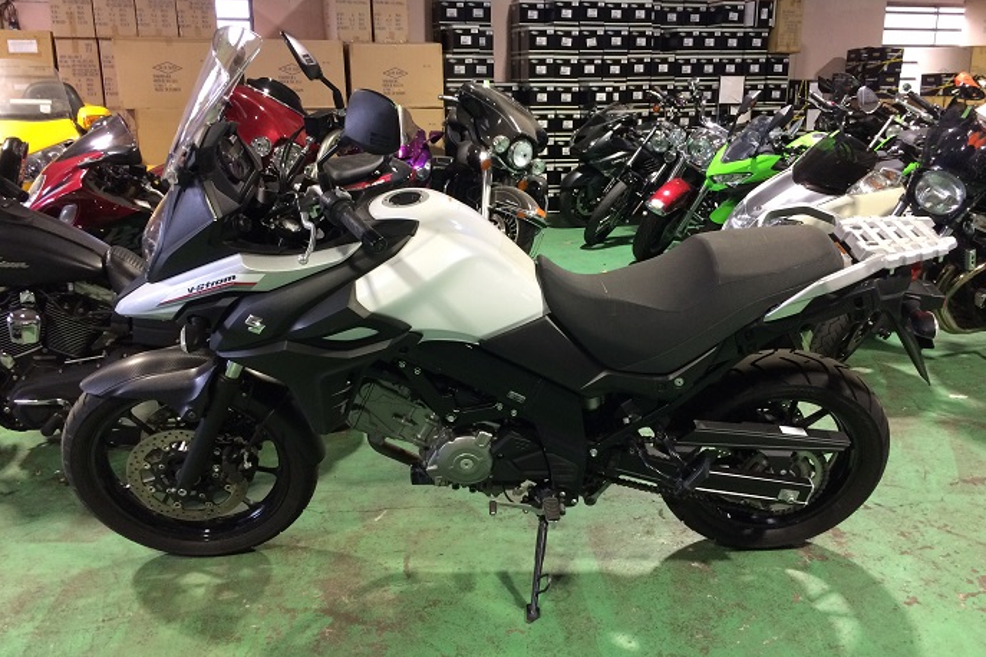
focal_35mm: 31
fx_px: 849
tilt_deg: -15.3
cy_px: 326
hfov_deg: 60.3
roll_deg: -0.6
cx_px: 505
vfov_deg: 42.3
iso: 160
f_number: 2.2
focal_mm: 4.15
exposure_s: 1/30
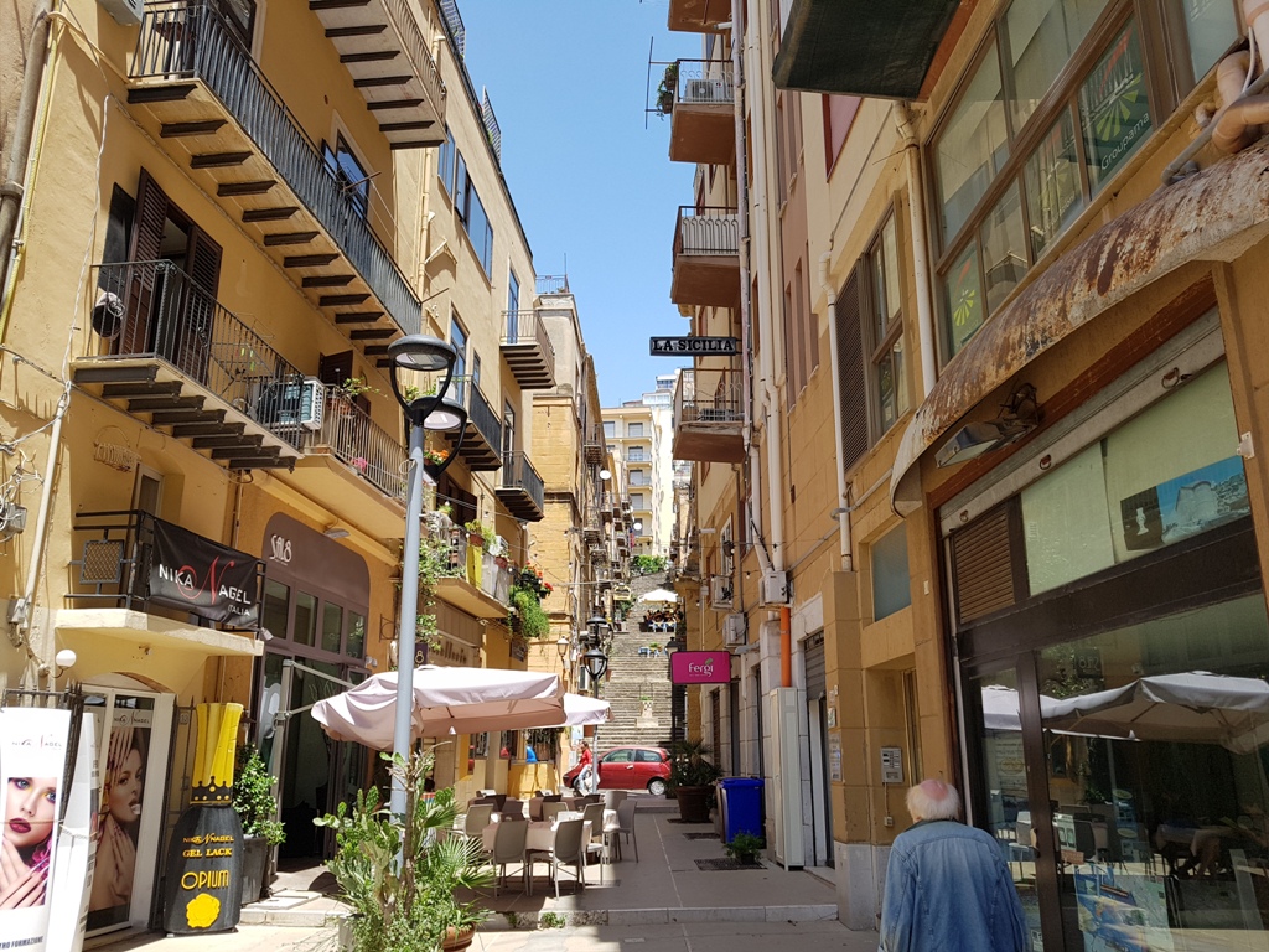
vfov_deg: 53.1
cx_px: 634
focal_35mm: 26
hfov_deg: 67.3
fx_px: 953
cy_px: 476
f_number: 1.7
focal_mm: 4.2
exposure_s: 1/1096
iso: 50
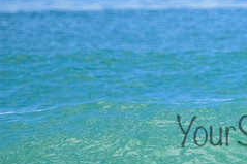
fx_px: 13315
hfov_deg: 1.1
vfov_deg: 0.7
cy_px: 122
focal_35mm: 1942
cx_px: 283
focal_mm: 800
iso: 4000
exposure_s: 1/1600
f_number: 11
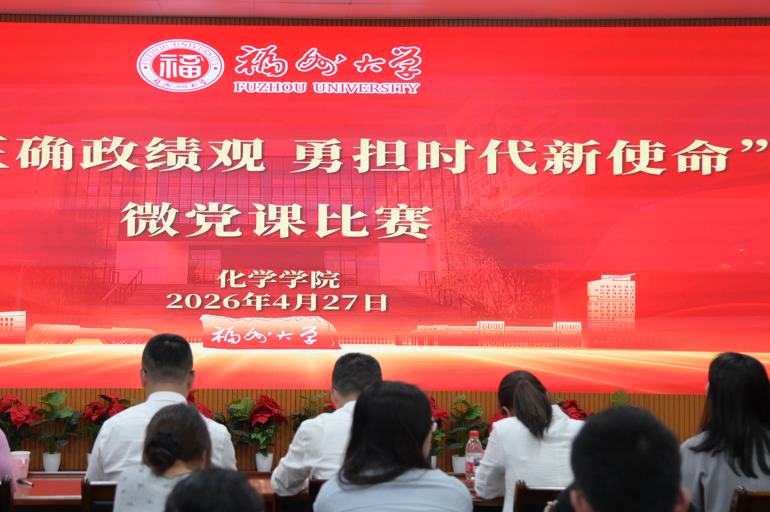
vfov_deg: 18.2
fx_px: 1603
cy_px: 225
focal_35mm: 75
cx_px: 276
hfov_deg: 26.9
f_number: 4
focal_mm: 50
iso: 2500
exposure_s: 1/400
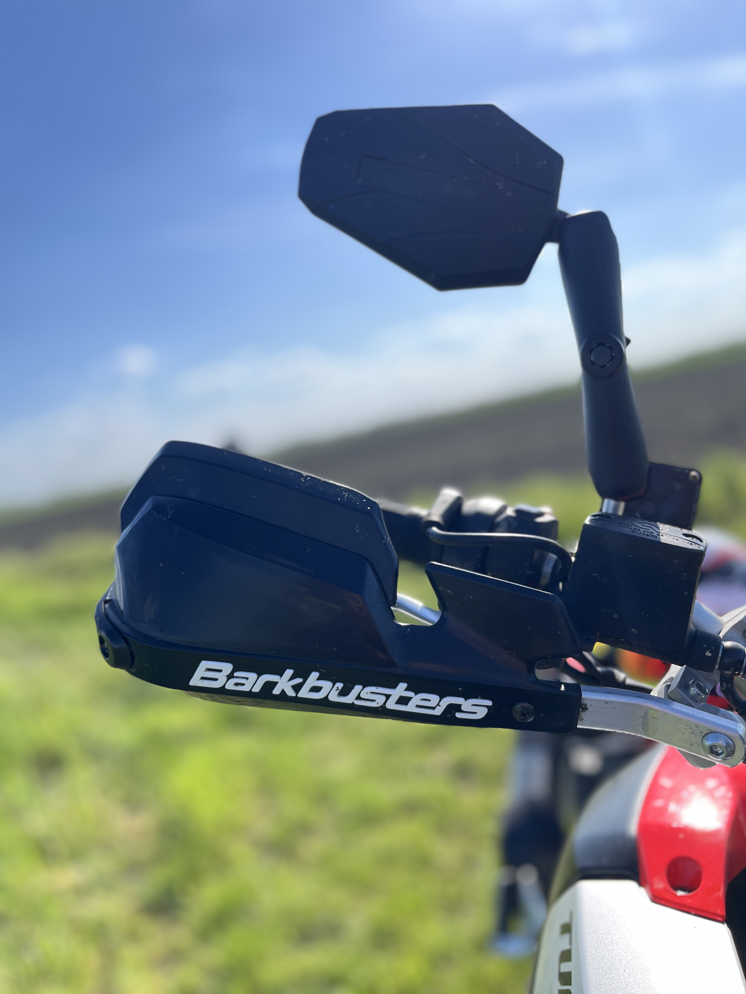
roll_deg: +13.0
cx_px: 373
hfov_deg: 53.1
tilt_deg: -5.2
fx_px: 747
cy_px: 497
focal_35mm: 26
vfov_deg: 67.3
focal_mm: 5.1
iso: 50
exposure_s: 1/1294
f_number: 1.6
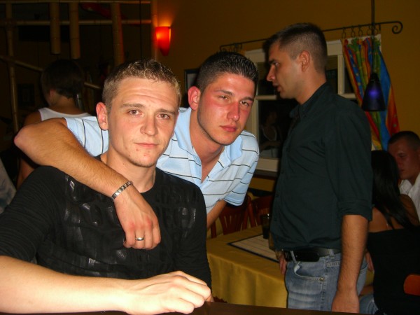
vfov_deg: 37.7
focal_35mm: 38
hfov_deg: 49.0
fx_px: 461
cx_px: 210
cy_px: 158
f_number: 2.8
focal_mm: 7.9
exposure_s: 1/60
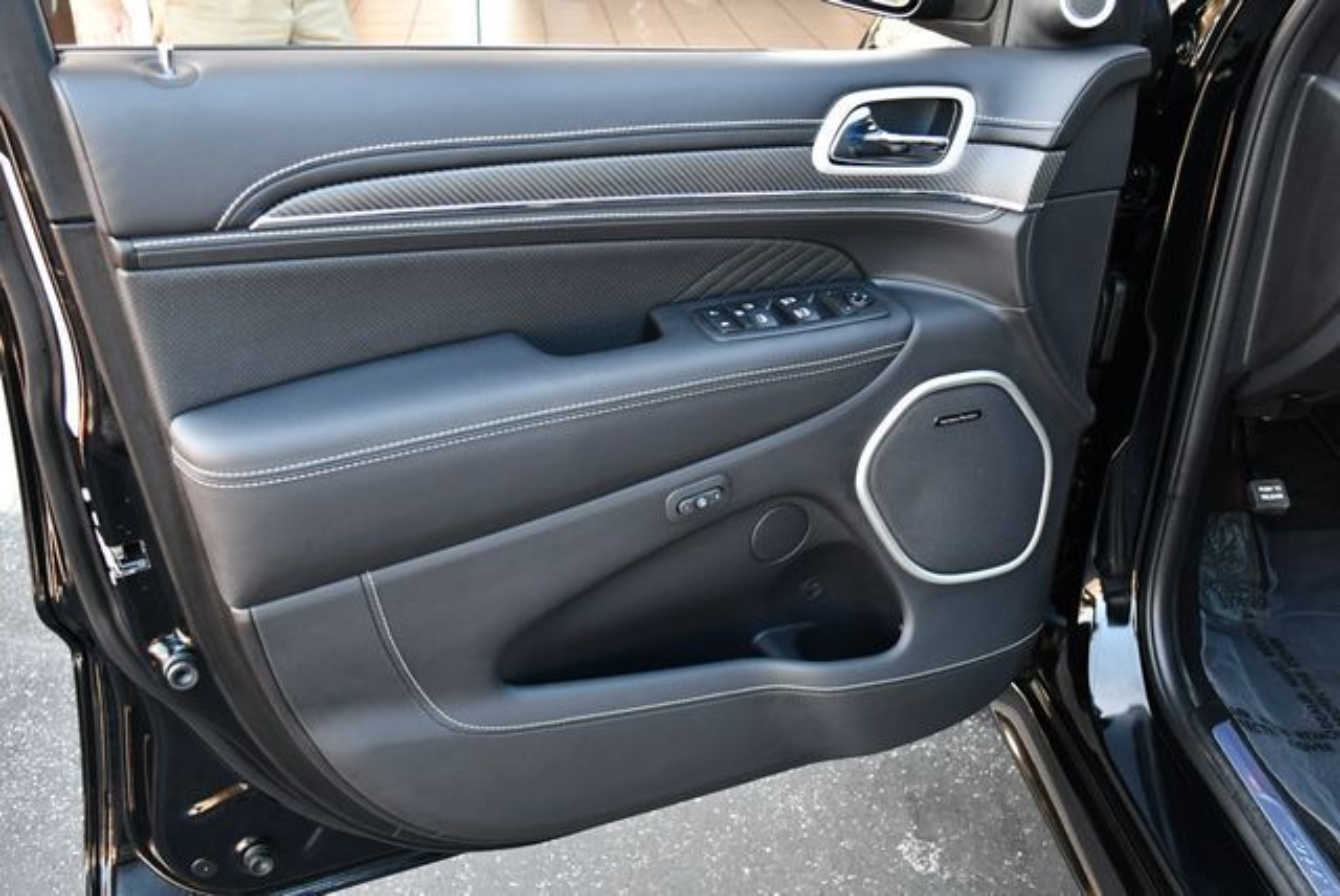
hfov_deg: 53.1
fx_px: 1341
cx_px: 670
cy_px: 448
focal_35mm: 36
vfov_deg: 36.9
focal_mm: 18
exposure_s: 1/200
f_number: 3.5
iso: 800
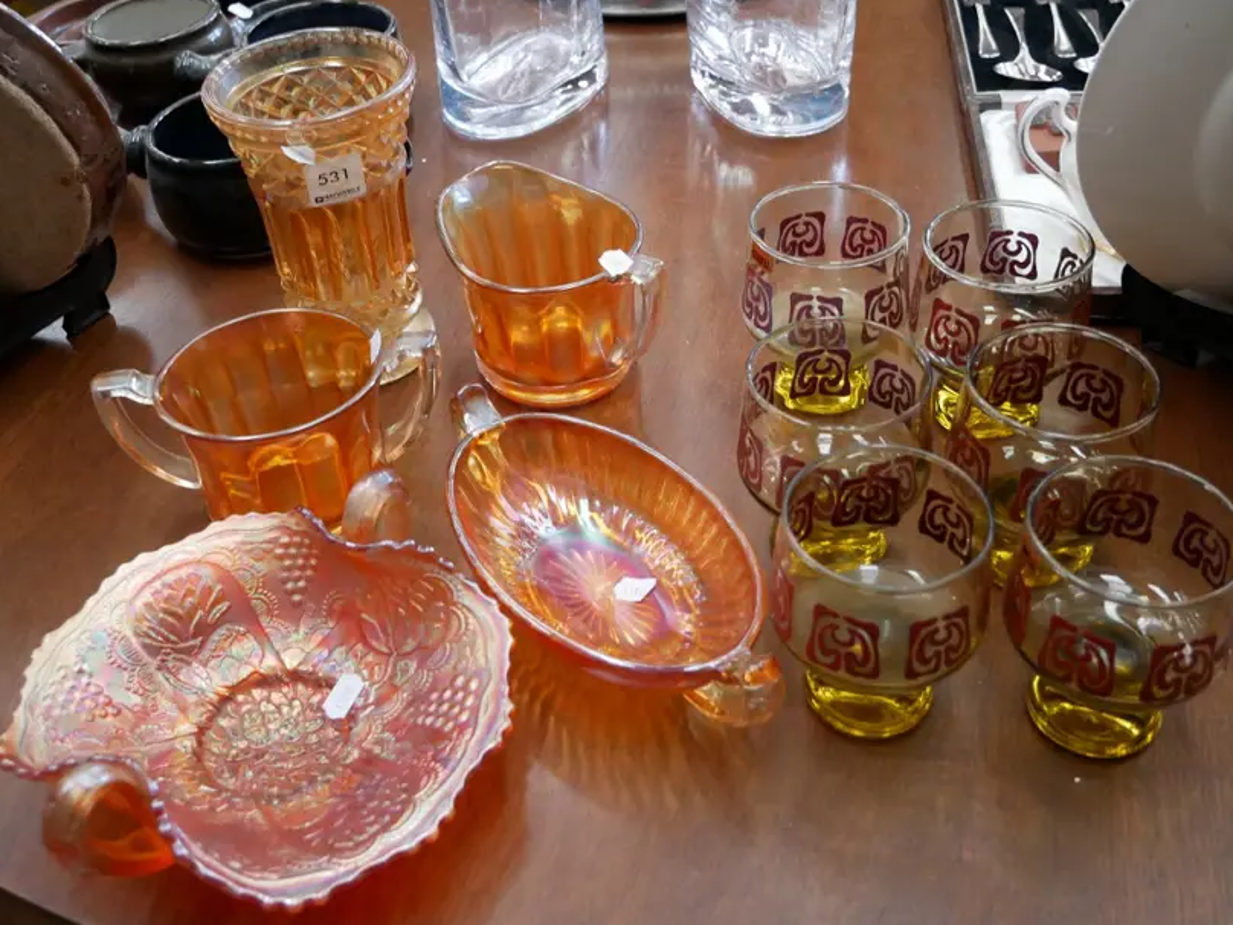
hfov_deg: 48.9
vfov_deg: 37.6
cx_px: 568
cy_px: 386
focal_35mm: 38
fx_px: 1354
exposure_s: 1/60
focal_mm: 15
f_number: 4
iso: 1600
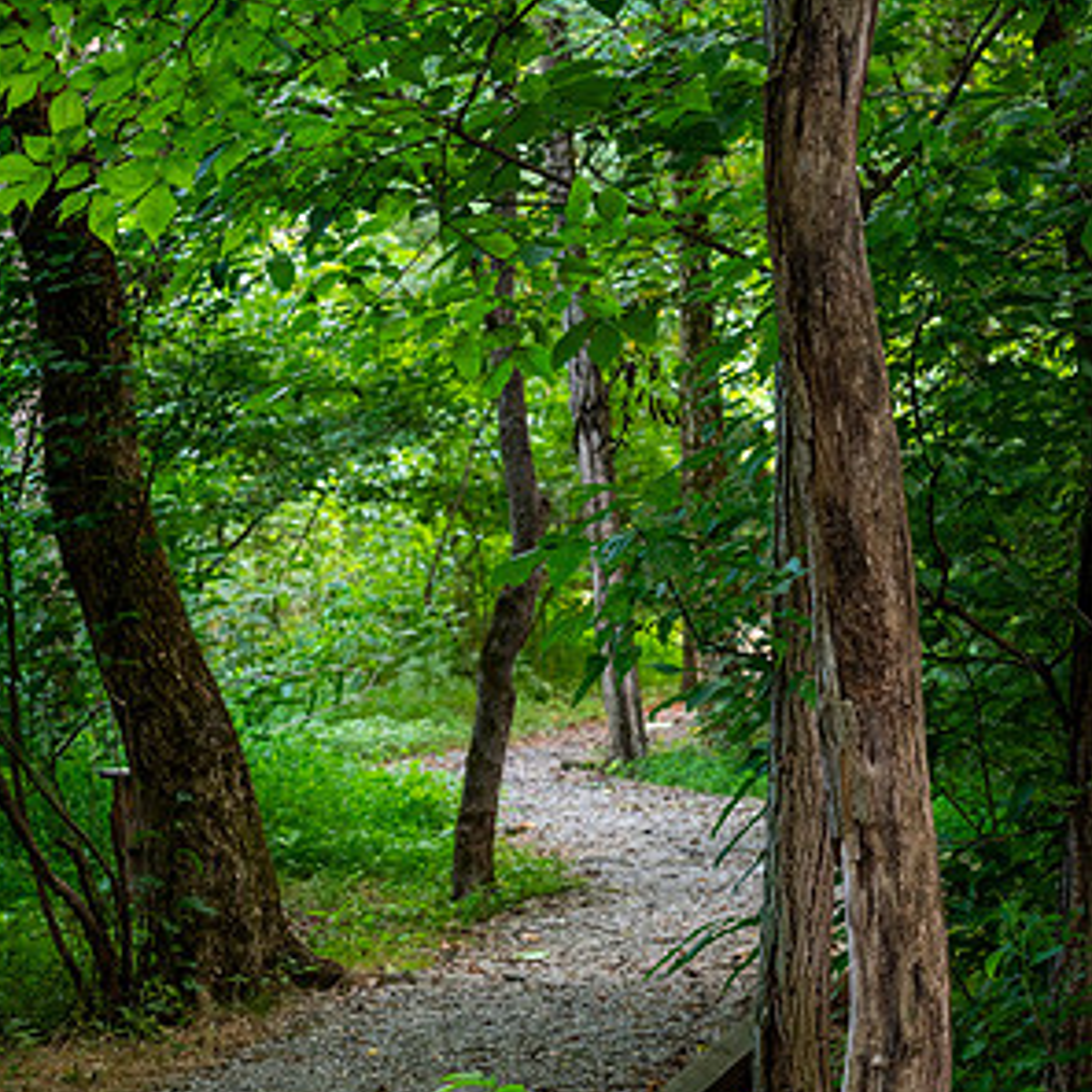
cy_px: 705
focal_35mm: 129
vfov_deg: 13.5
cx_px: 542
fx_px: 4604
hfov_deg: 13.5
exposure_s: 1/20
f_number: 8
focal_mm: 100
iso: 800
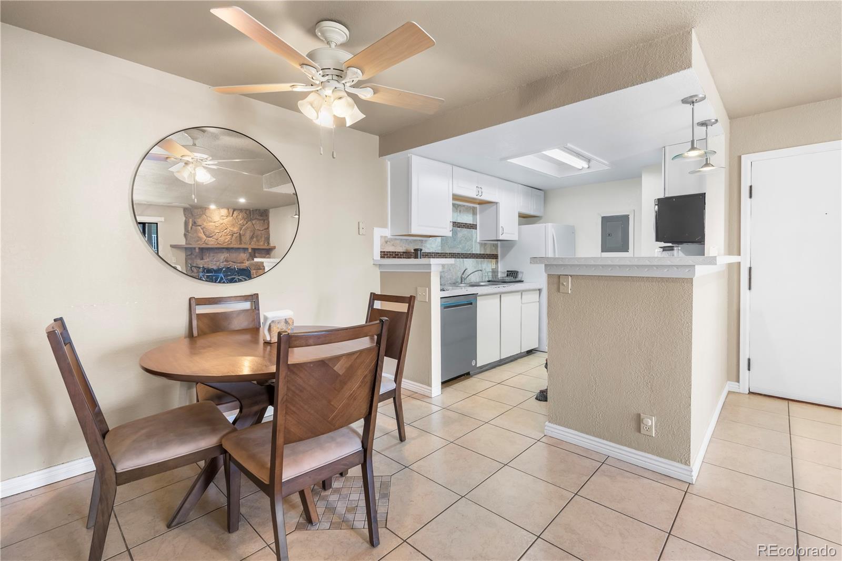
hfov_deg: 96.7
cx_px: 421
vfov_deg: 73.7
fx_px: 374
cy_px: 280
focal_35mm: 16
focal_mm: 16
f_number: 8
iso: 320
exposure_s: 1/1.67
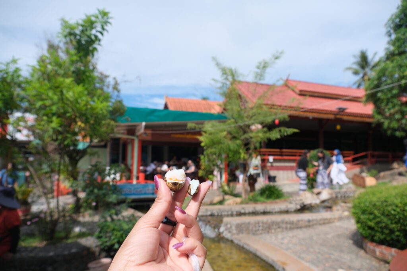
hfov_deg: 67.4
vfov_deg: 47.9
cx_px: 204
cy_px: 136
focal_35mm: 27
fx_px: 305
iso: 250
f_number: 5.6
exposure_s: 1/640
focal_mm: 18
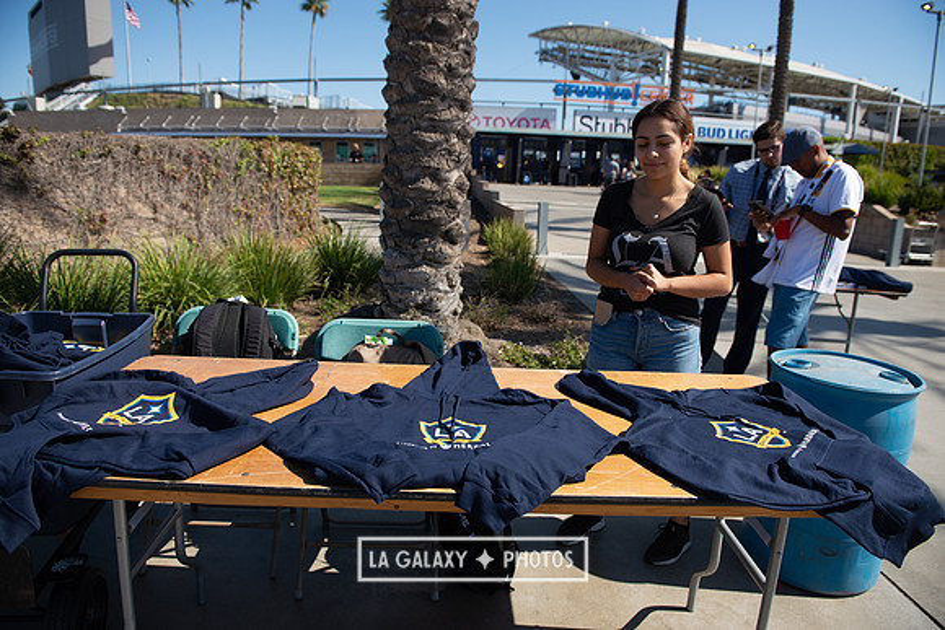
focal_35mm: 24
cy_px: 315
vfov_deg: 53.2
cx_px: 472
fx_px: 630
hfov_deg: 73.7
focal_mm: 24
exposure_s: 1/2000
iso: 200
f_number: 4
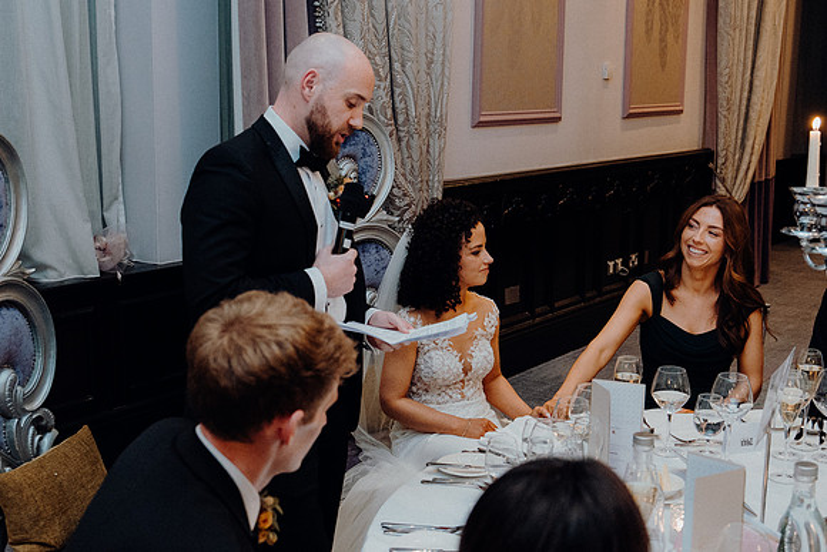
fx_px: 1126
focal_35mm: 49
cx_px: 414
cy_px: 276
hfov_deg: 40.3
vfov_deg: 27.5
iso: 2500
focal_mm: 33
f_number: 3.5
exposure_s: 1/160
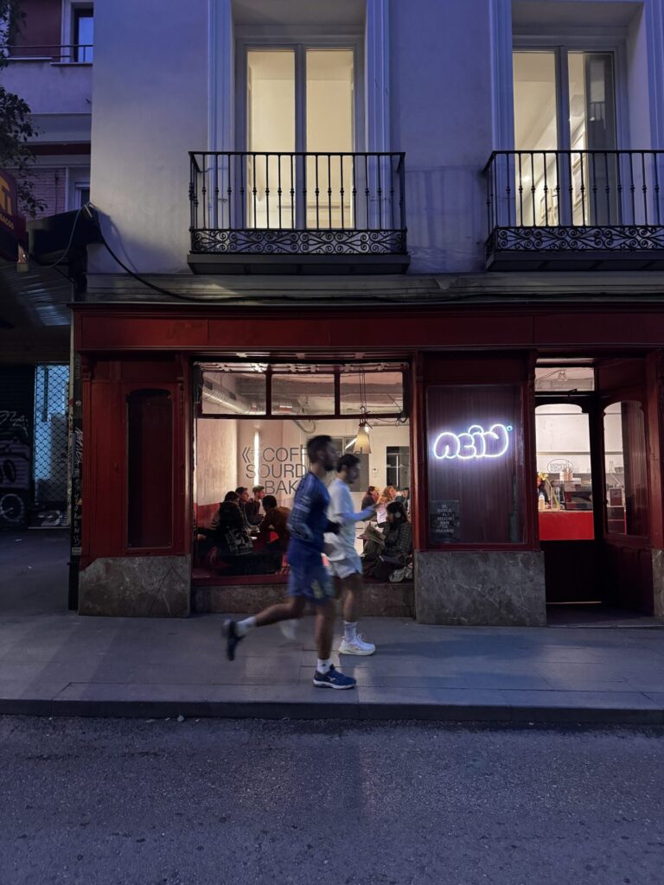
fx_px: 614
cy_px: 442
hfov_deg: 56.8
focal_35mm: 24
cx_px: 332
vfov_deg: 71.6
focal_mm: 6.76
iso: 640
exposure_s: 1/33
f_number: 1.78
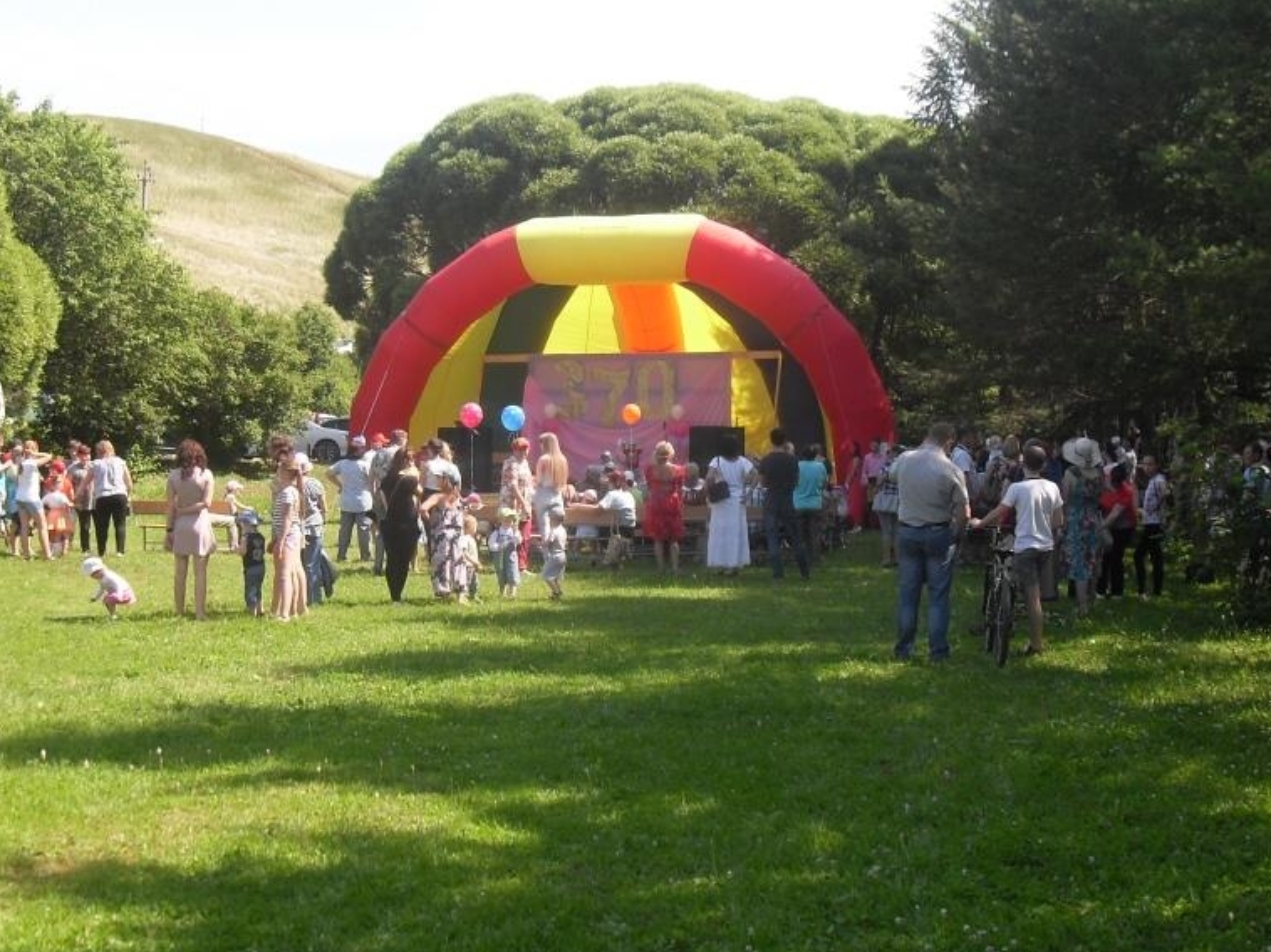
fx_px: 1835
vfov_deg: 29.1
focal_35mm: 50
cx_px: 693
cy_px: 427
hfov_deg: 38.2
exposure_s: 1/45
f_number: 8.9
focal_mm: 6.3
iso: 80
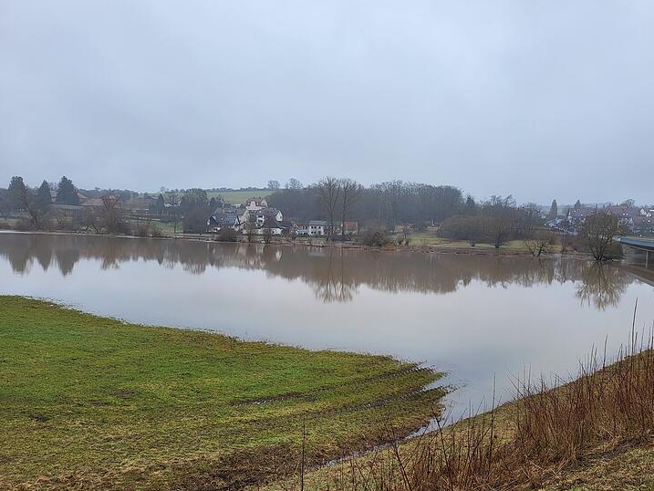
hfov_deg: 61.6
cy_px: 257
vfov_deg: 48.2
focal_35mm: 29
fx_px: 548
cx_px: 349
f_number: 1.8
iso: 40
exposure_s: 1/904
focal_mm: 5.4
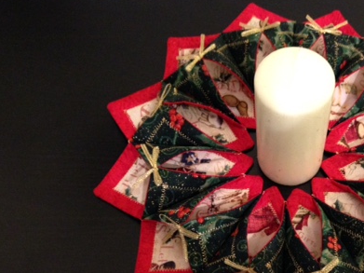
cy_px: 181
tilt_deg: -66.3
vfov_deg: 26.9
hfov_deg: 34.7
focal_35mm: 54
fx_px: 568
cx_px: 279
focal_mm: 4.12
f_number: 2.4
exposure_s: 1/17
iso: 320
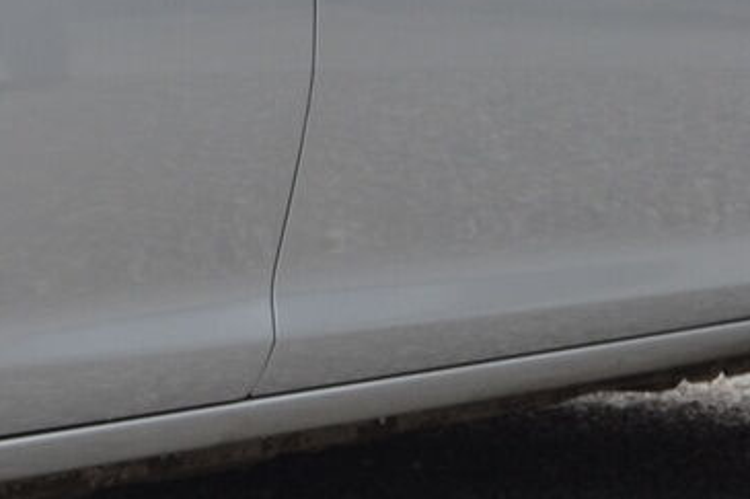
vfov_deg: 6.2
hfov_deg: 8.9
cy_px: 6
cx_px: -563
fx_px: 4602
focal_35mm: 221
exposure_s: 1/125
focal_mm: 28
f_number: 5.6
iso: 160
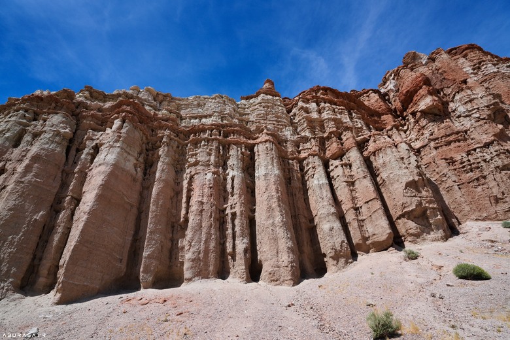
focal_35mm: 16
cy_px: 170
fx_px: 227
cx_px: 255
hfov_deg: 96.7
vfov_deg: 73.7
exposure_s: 1/1000
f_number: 6.3
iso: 100
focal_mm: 16
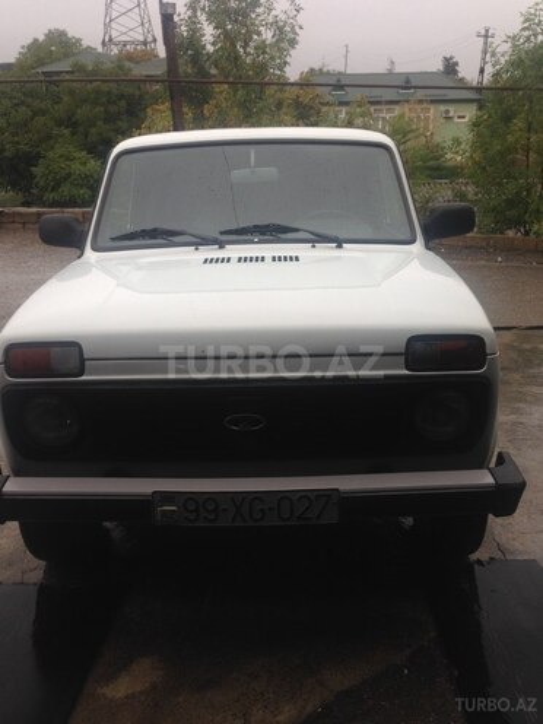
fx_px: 690
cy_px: 362
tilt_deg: -17.9
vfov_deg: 55.4
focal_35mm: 33
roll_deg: +0.0
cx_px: 272
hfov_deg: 42.9
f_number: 2.4
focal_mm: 4.12
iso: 50
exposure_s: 1/152
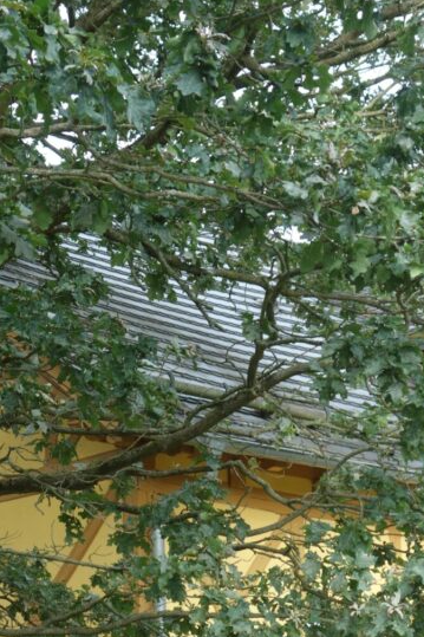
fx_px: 1679
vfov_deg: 21.4
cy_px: 395
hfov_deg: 14.3
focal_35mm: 95
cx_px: 62
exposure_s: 1/100
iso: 125
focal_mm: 18.45
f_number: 3.5
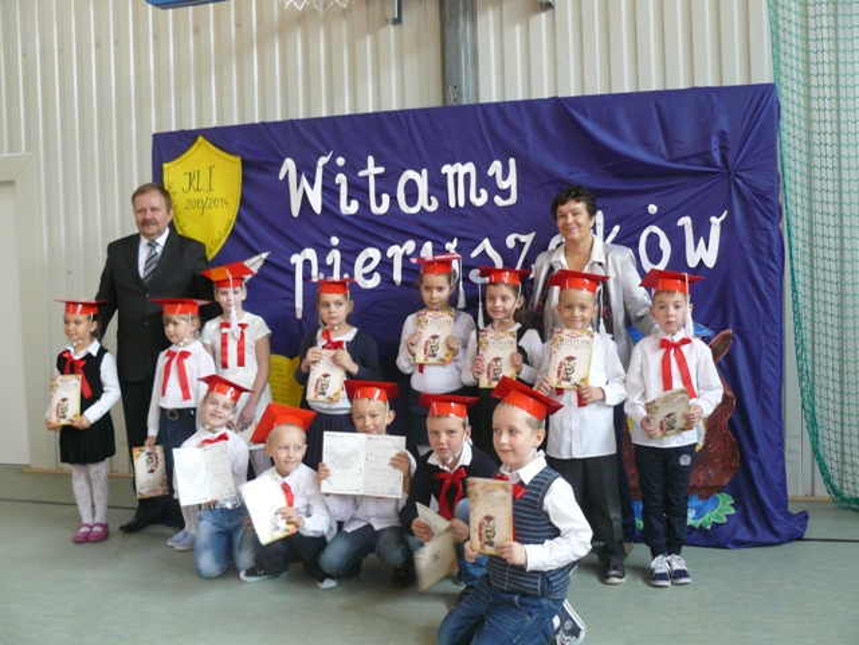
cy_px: 322
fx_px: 893
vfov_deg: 39.7
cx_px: 430
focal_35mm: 36
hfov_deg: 51.4
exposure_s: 1/30
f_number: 2.8
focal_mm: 6
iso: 160
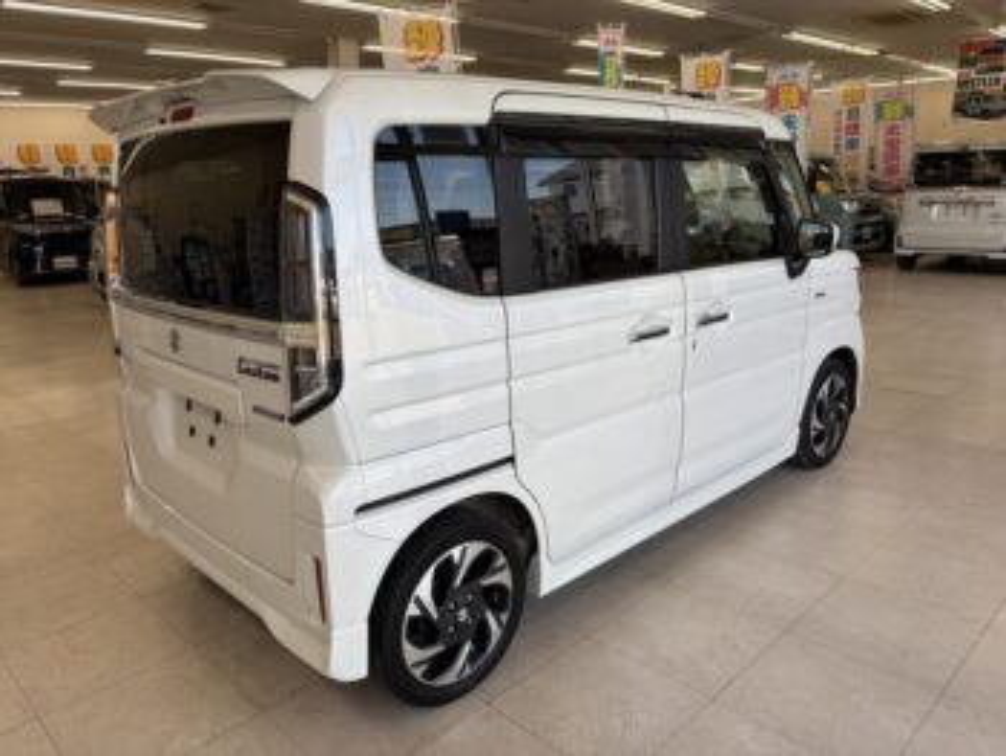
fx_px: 756
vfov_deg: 53.1
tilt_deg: -14.5
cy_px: 378
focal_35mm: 26
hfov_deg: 67.3
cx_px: 503
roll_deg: +2.4
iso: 40
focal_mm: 5.96
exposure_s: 1/311
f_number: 1.6
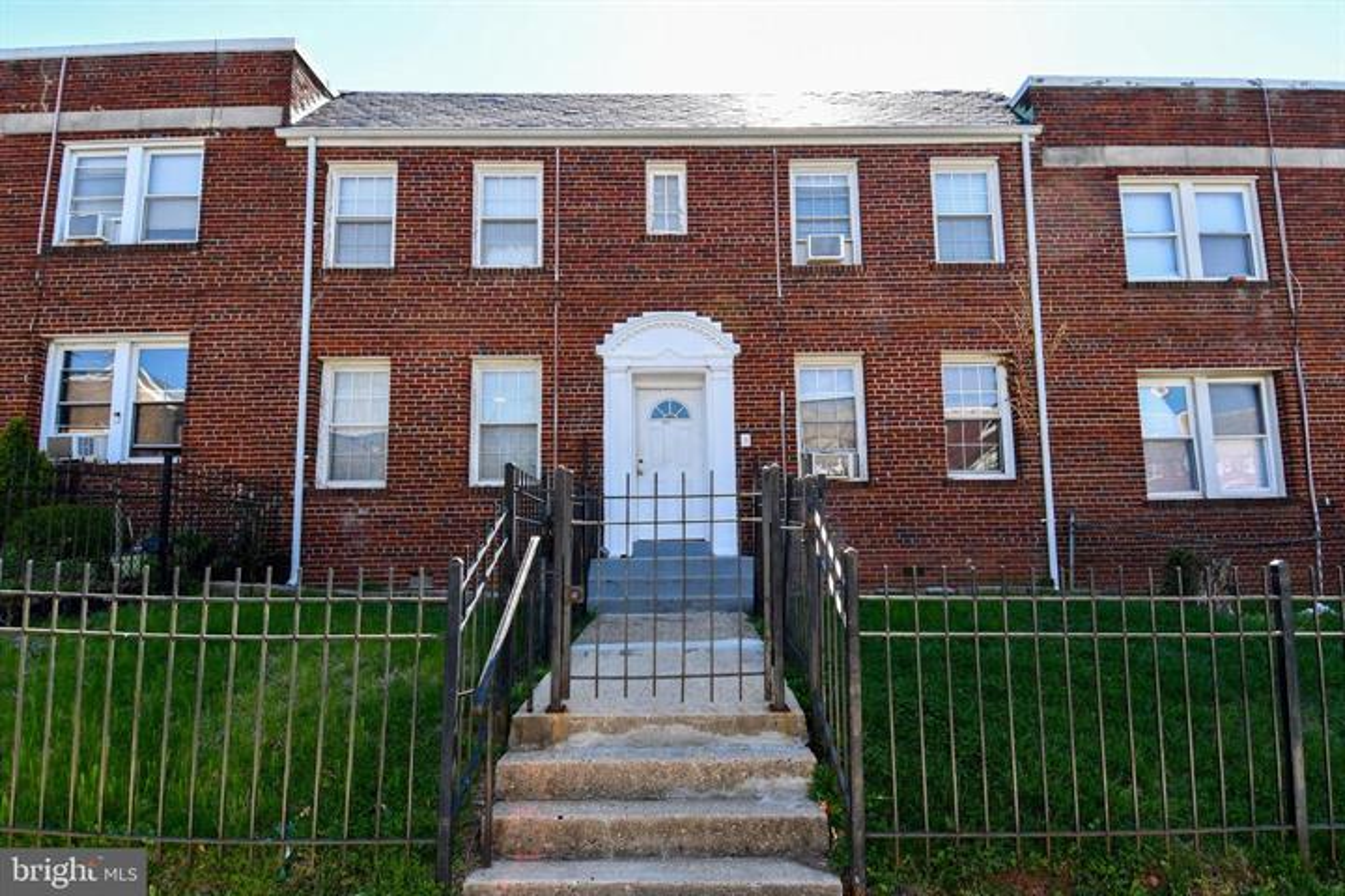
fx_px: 672
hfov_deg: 90.0
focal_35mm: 18
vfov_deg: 67.4
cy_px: 448
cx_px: 672
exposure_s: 1/250
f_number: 5.6
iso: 200
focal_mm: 12
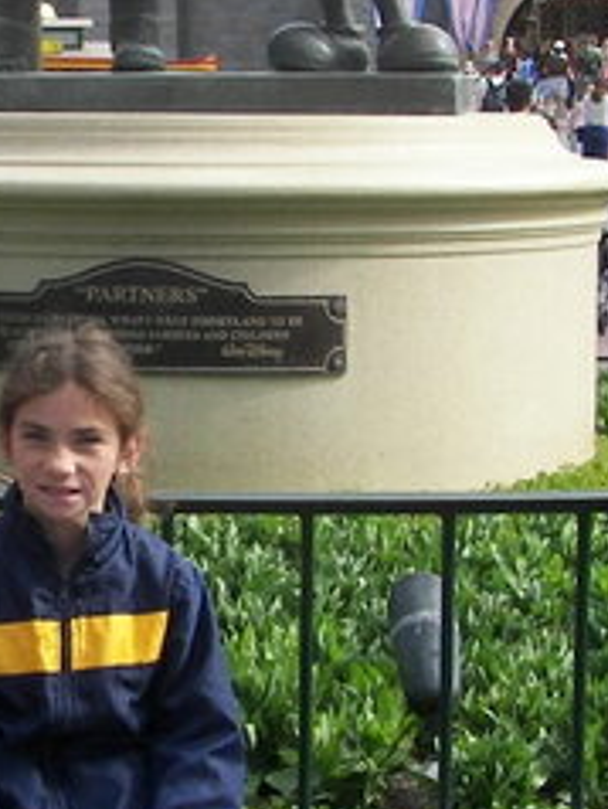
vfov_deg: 13.3
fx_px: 3460
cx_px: 8
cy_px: 449
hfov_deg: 10.0
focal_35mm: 148
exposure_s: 1/400
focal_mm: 7.8
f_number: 2.8
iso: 50
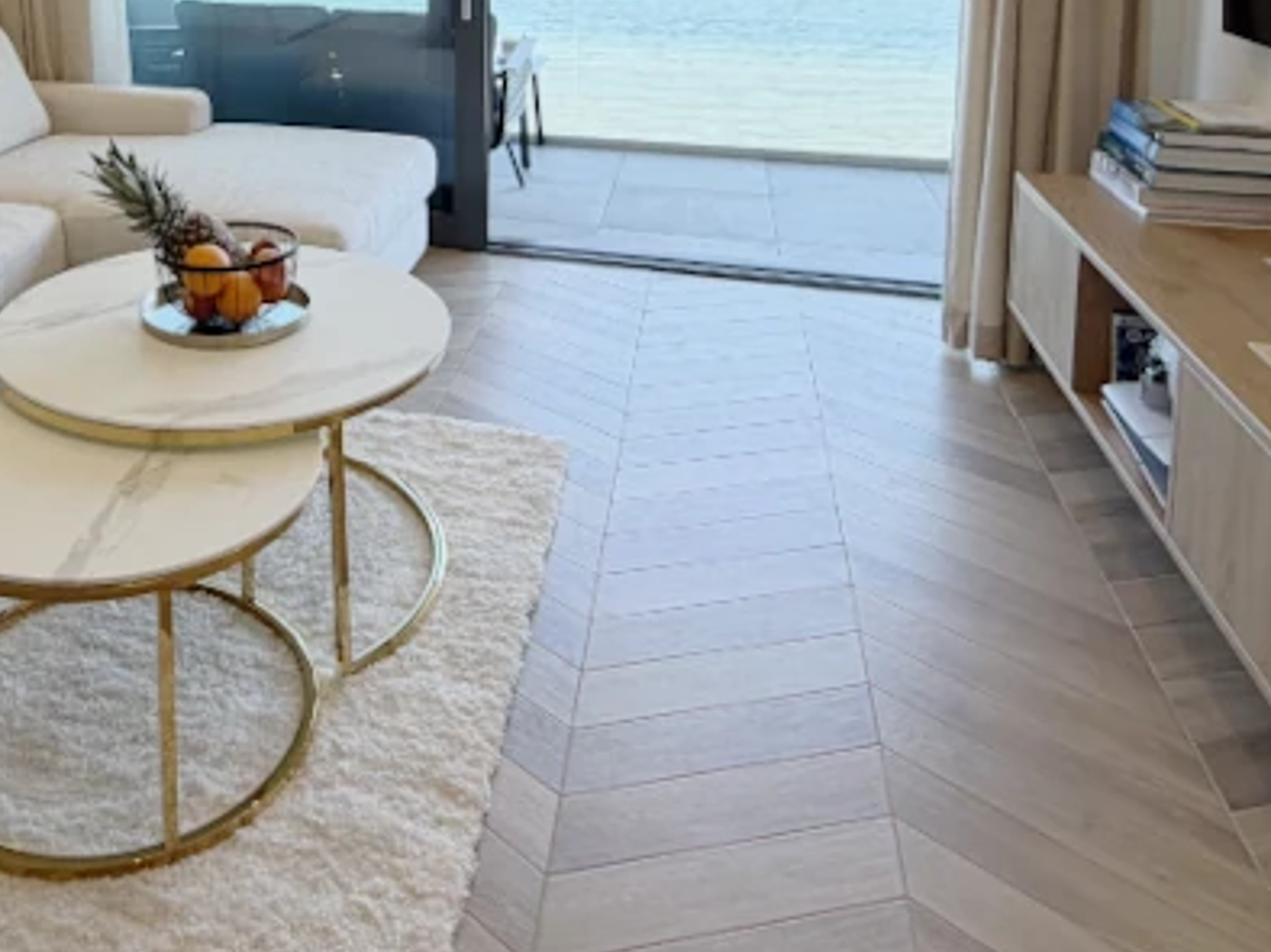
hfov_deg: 54.2
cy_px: 8
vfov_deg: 39.2
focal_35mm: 32
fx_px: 1174
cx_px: 319
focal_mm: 2.22
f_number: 2.2
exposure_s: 1/100
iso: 25
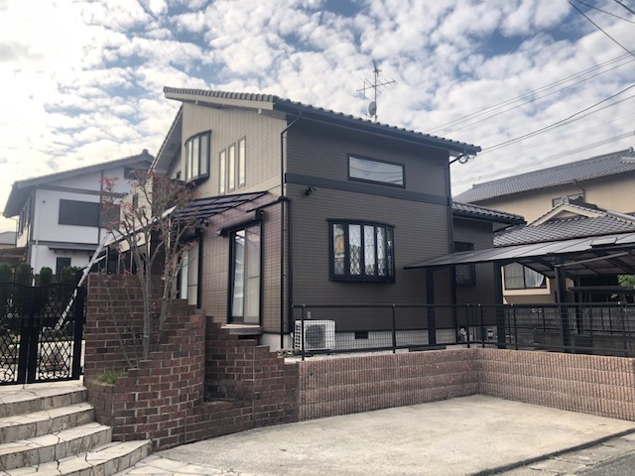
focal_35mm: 28
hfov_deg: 63.4
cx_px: 318
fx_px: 514
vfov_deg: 49.7
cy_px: 238
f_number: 1.8
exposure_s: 1/516
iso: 20
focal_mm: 3.99
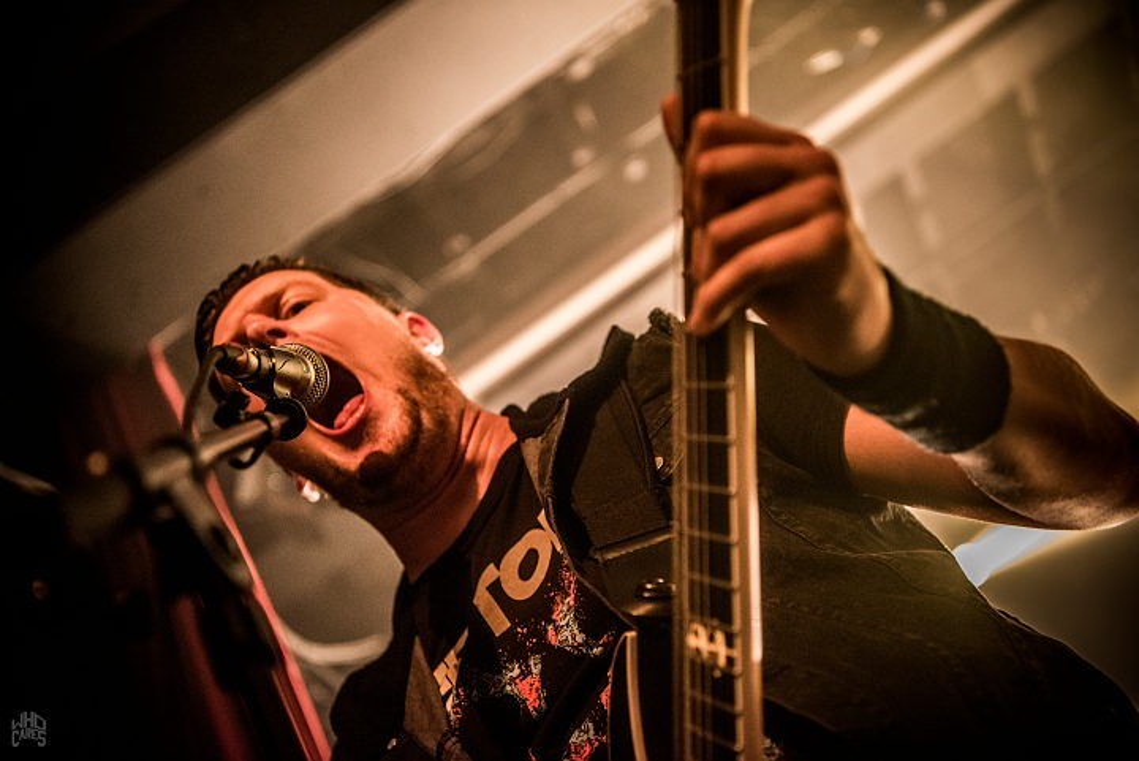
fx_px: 1456
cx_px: 570
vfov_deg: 29.3
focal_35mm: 46
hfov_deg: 42.7
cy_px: 380
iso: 2500
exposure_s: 1/80
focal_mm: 46
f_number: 2.8
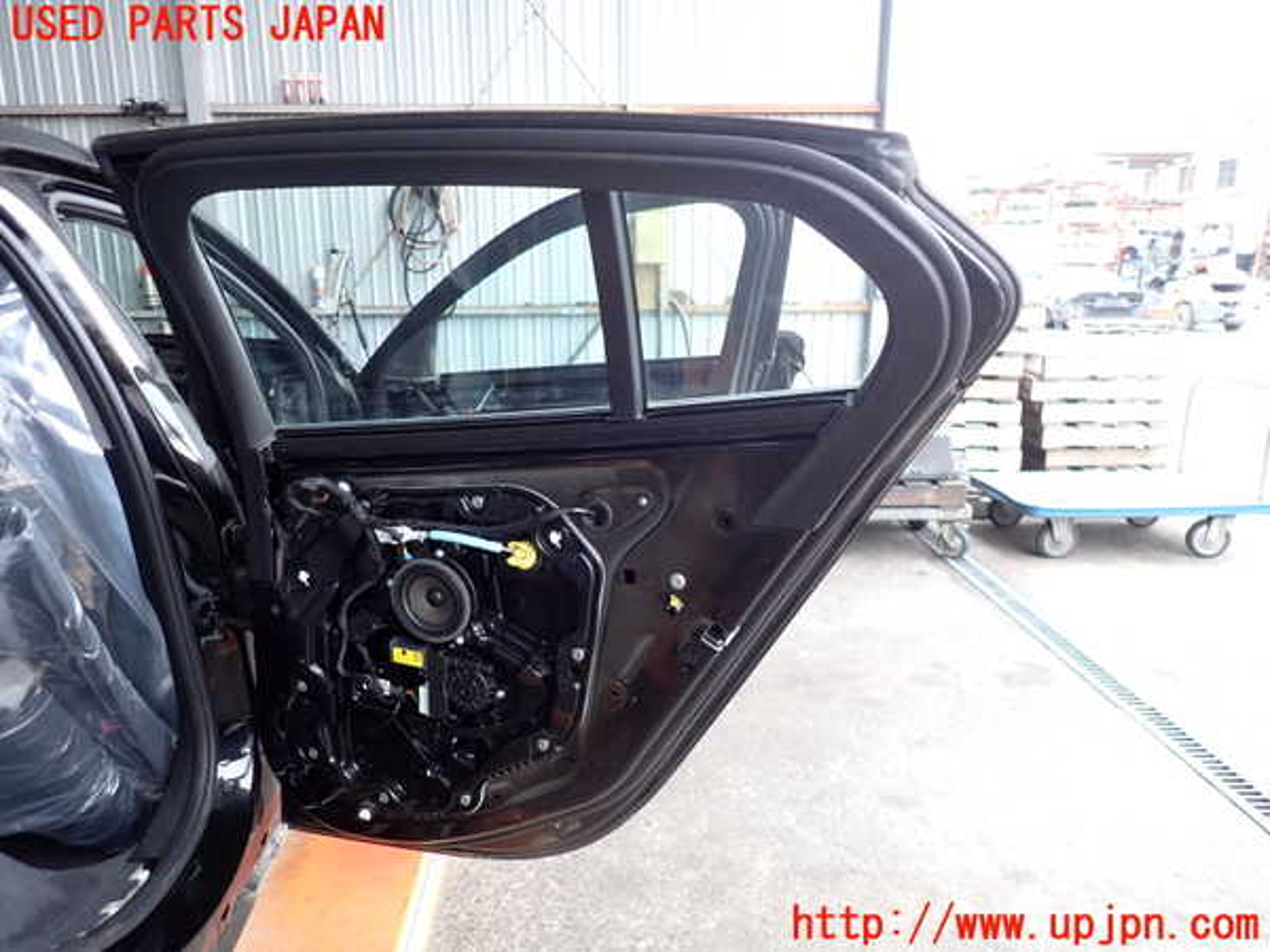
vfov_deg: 54.9
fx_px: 917
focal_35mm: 25
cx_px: 635
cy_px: 476
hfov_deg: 69.4
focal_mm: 4.5
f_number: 2
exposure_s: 1/60
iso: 200
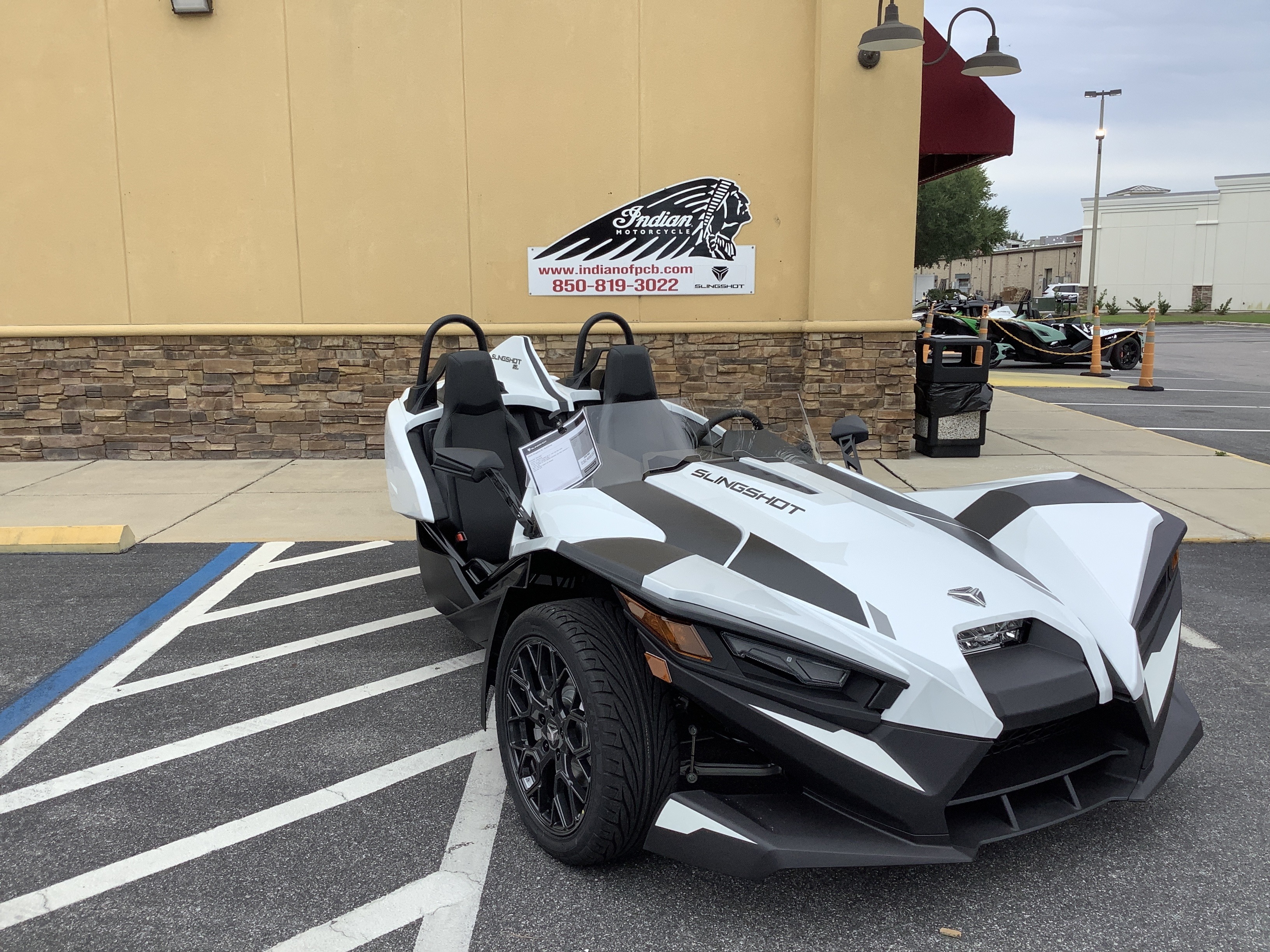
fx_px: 1137
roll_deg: +1.4
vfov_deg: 45.4
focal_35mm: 31
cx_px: 635
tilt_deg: -12.5
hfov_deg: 58.4
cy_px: 476
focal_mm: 3.3
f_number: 2.4
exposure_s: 1/1164
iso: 25
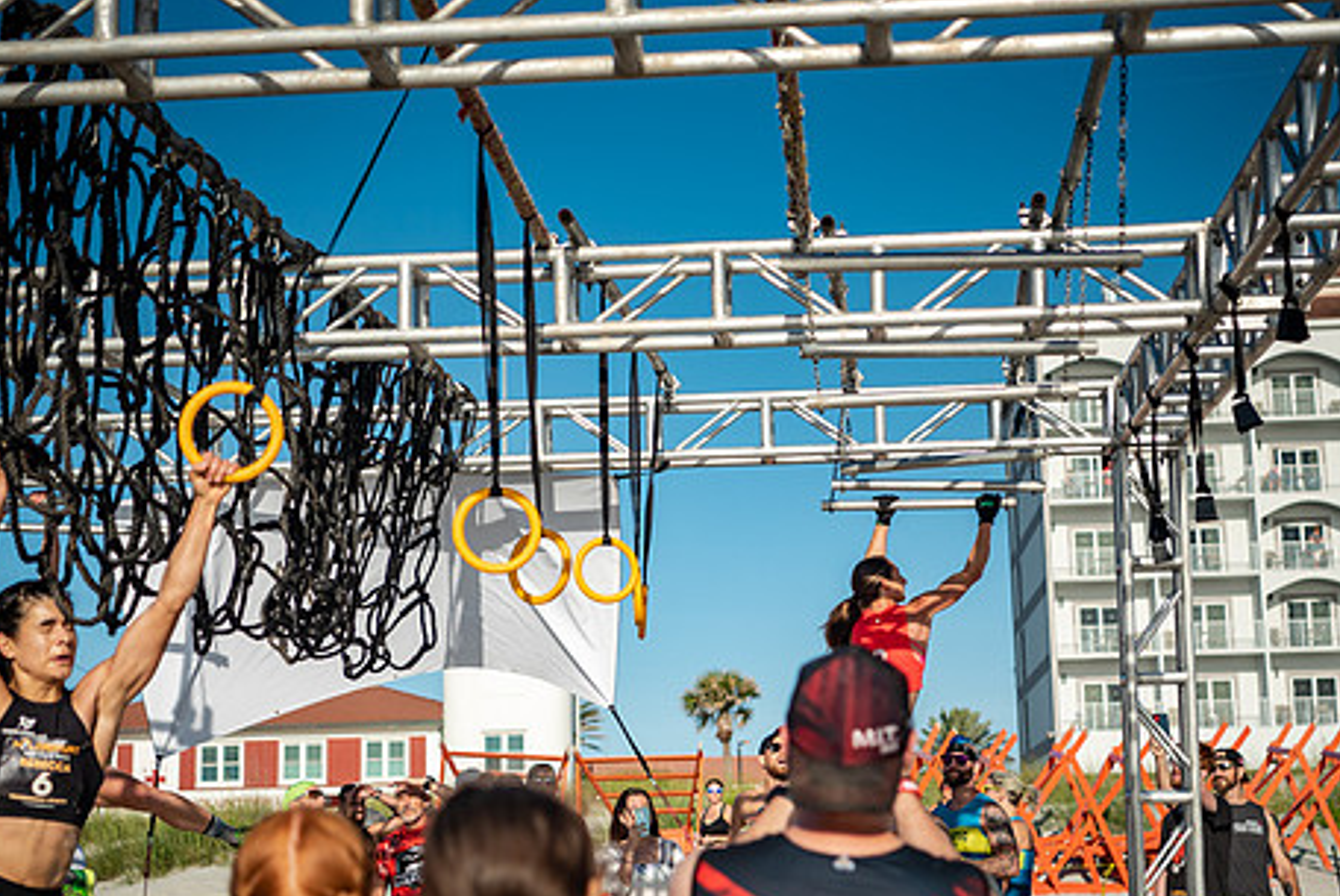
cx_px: 714
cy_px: 516
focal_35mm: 61
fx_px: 2273
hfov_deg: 32.8
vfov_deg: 22.3
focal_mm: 48
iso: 320
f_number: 2.8
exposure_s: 1/4000
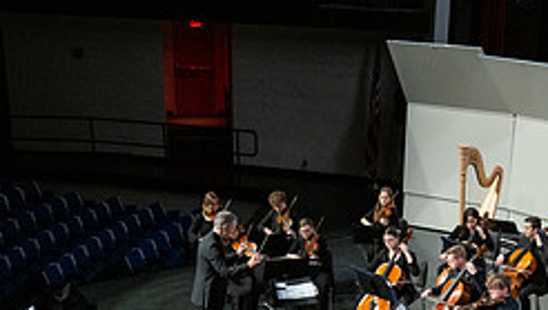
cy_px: 409
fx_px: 1076
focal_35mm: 74
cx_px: 316
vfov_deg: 15.5
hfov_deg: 28.5
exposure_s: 1/400
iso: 2500
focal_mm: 30
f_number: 4
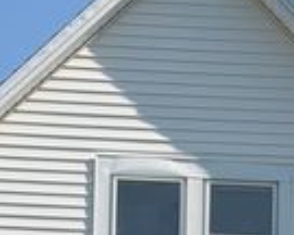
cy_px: 423
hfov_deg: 8.4
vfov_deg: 6.5
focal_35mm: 231
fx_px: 2010
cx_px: 229
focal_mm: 6.76
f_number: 1.78
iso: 64
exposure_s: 1/4587
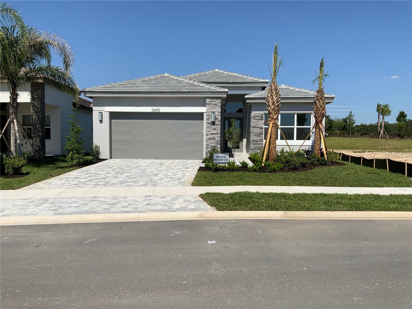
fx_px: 345
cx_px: 206
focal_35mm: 29
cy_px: 154
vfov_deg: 48.2
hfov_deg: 61.7
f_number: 1.8
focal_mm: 3
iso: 20
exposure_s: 1/3788
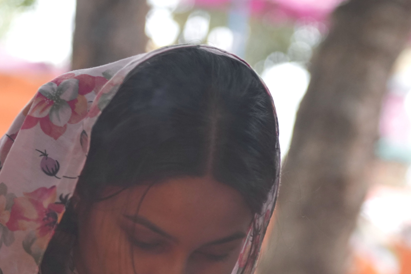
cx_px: 409
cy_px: 392
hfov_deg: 10.0
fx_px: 2340
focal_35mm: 205
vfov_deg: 6.6
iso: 640
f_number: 2.8
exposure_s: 1/200
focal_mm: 70
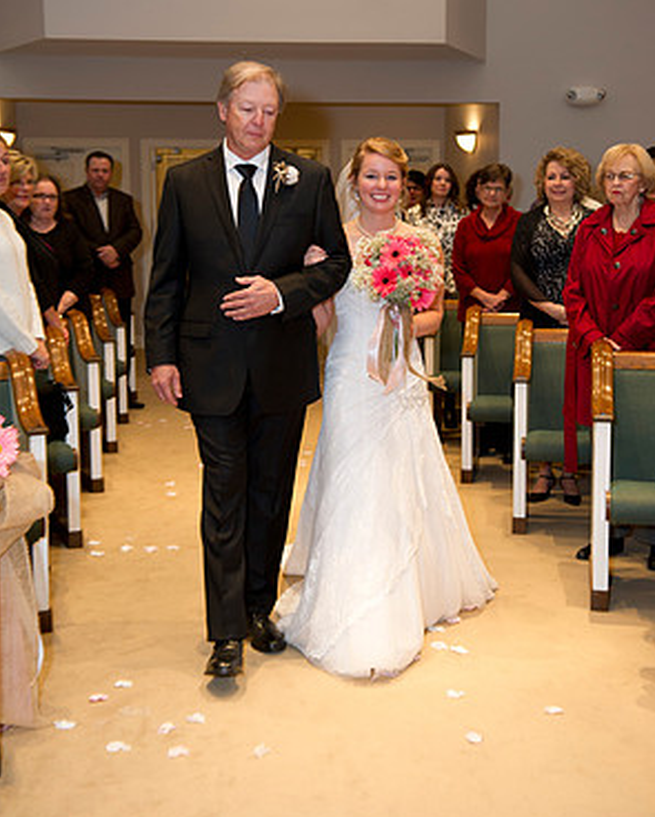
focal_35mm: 55
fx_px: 1331
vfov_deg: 34.0
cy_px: 335
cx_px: 330
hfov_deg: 27.6
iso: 1250
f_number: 4
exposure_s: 1/80
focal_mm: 48
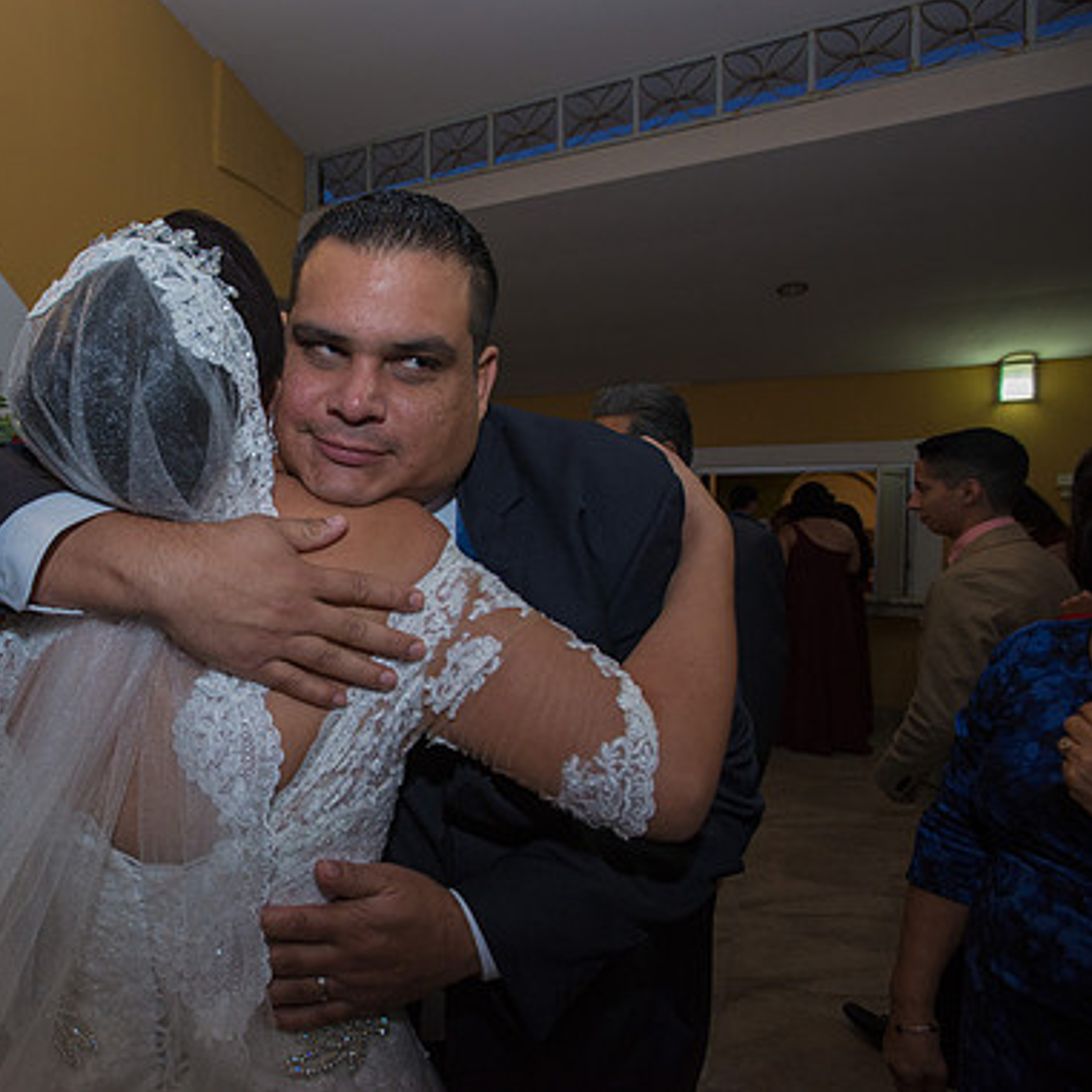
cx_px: 264
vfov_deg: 69.6
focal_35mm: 22
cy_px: 540
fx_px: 785
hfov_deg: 65.1
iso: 1600
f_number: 3.5
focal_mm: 17
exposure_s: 1/100
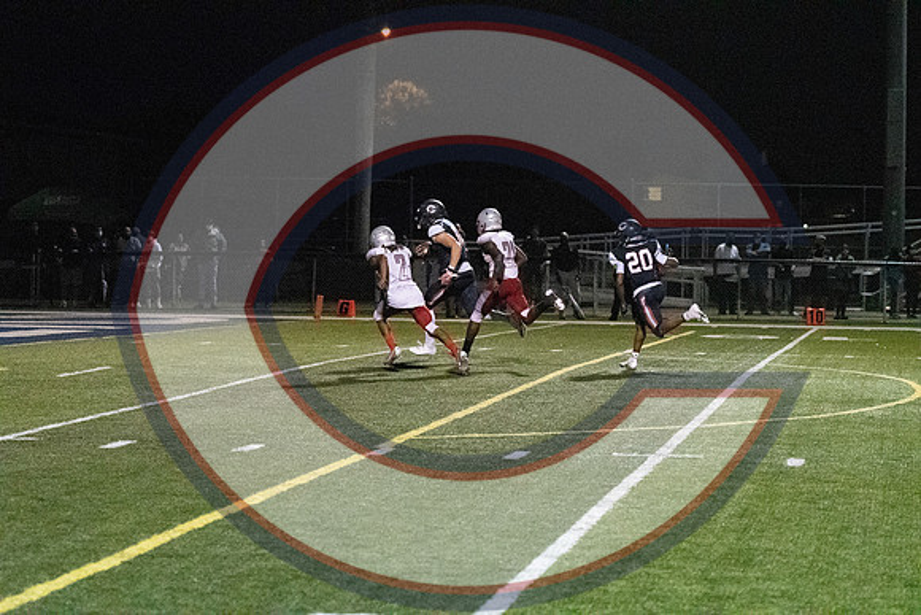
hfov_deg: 19.5
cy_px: 308
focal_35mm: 105
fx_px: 2687
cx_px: 460
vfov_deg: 13.0
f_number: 2.8
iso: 40000
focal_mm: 70
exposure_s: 1/3200
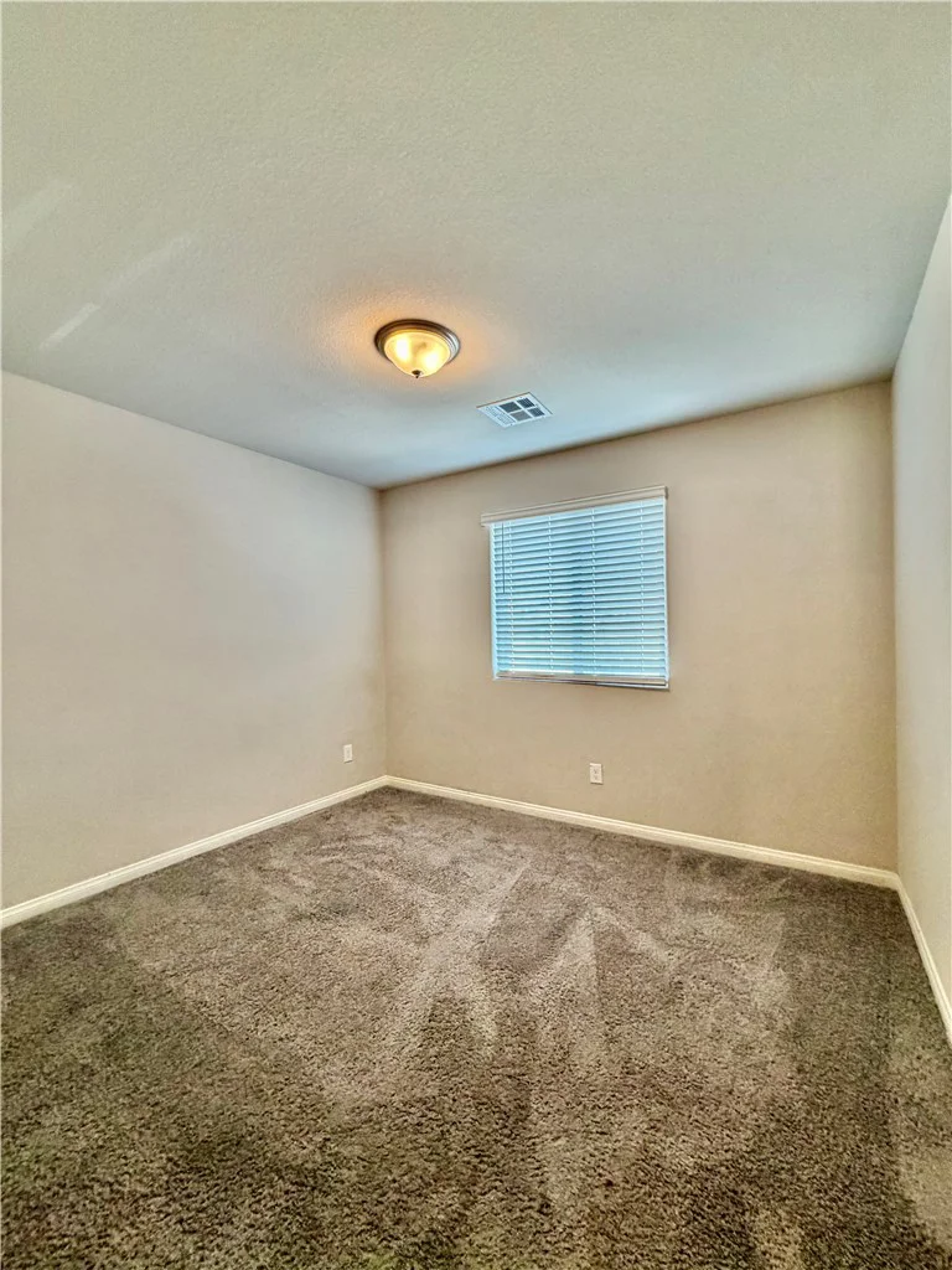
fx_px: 513
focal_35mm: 14
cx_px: 476
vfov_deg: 102.1
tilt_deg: +1.4
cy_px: 635
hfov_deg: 85.7
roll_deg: +0.8
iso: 250
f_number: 2.2
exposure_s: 1/60
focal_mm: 2.22
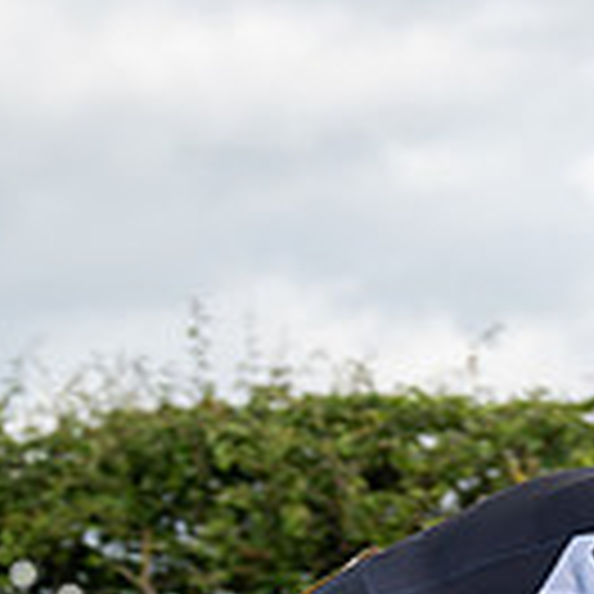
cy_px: 722
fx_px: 5222
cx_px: 567
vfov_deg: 6.5
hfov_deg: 6.5
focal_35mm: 269
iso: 160
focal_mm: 72
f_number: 3.5
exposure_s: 1/1000
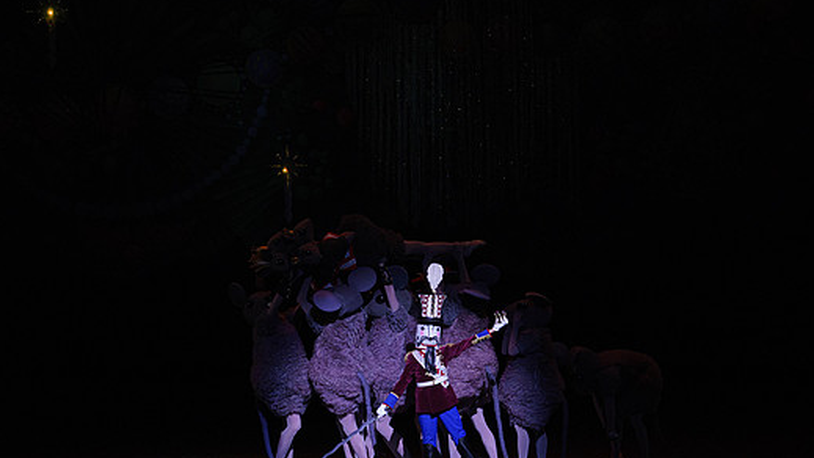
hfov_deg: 12.1
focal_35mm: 178
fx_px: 3842
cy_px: 242
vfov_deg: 6.8
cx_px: 398
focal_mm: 152
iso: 5000
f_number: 6.3
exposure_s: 1/320
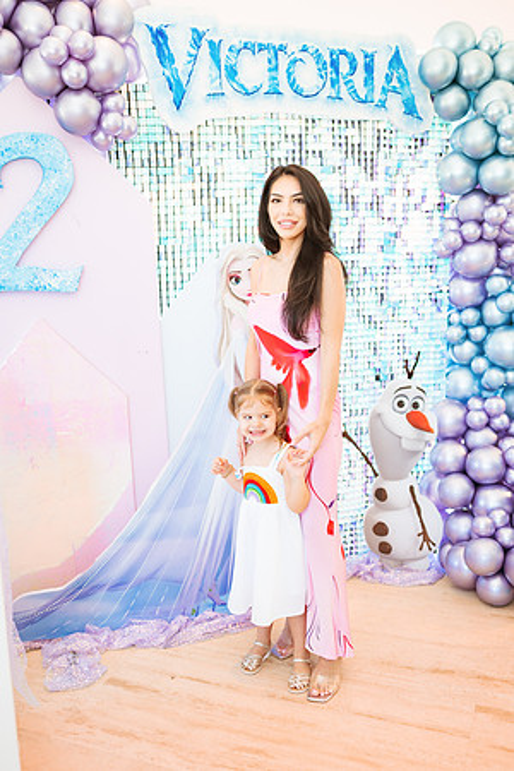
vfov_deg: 54.4
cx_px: 257
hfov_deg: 37.9
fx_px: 750
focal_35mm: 35
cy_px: 386
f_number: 1.8
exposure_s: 1/250
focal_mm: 35
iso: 400
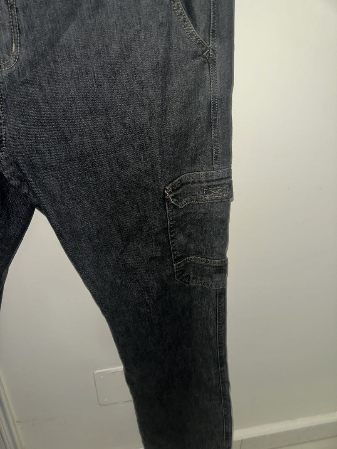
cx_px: 168
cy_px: 224
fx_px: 312
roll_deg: +0.4
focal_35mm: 24
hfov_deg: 56.8
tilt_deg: -25.4
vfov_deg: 71.6
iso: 80
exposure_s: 1/4
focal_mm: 6.86
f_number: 1.78
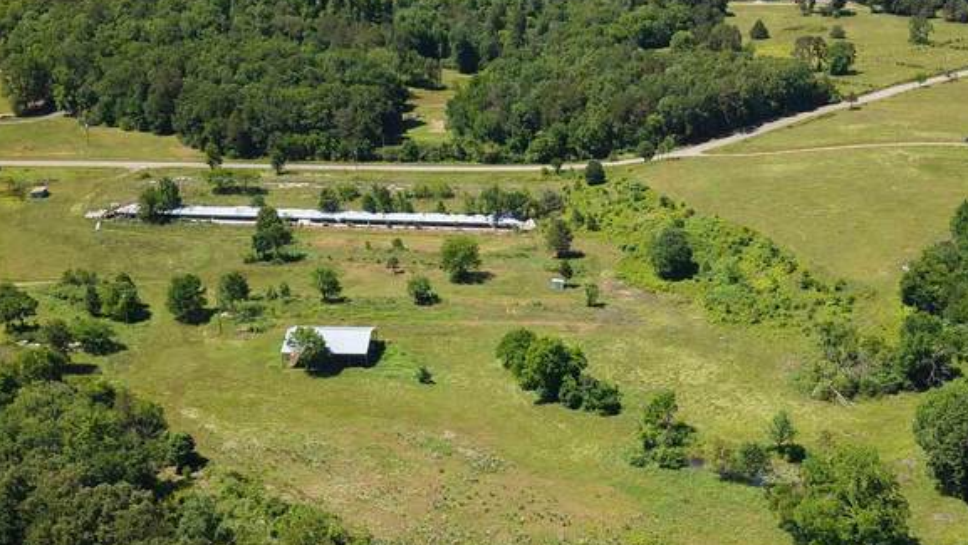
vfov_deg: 20.4
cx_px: 585
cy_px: 486
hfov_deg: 35.9
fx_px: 1489
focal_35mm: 58
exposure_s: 1/15
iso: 130
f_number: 1.8
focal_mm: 8.67
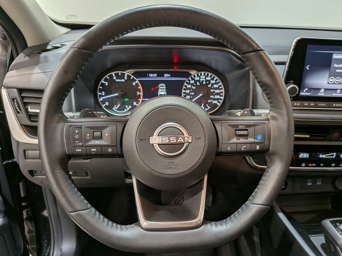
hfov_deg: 71.6
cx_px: 171
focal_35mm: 24
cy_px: 128
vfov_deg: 56.8
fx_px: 237
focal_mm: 4.53
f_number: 1.7
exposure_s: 1/120
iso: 43
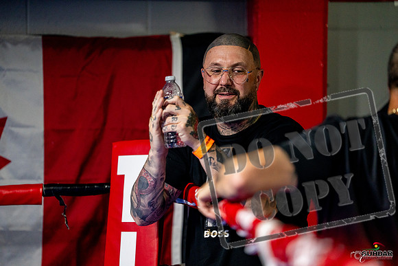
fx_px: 1659
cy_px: 133
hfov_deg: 13.7
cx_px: 199
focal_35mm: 150
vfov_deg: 9.2
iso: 3200
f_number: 2
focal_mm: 150
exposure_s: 1/800
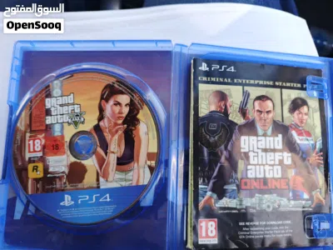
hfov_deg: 73.9
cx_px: 166
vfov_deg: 58.9
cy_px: 125
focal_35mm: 23
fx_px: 221
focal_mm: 5.89
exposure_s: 1/50
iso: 359
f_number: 1.8
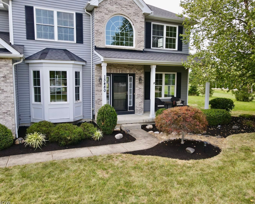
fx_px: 196
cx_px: 123
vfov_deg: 54.9
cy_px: 101
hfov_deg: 66.0
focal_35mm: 26
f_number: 2.8
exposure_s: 1/15
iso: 130
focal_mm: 4.5
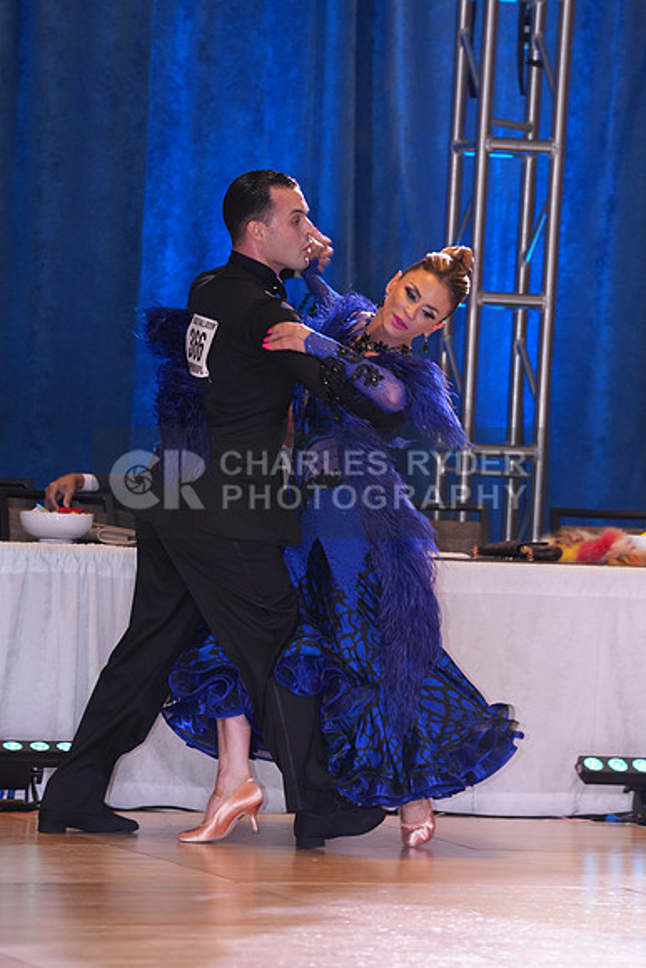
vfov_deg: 11.1
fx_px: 4976
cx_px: 323
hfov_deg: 7.4
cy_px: 484
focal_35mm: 185
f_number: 5
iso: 1250
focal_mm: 185
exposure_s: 1/200
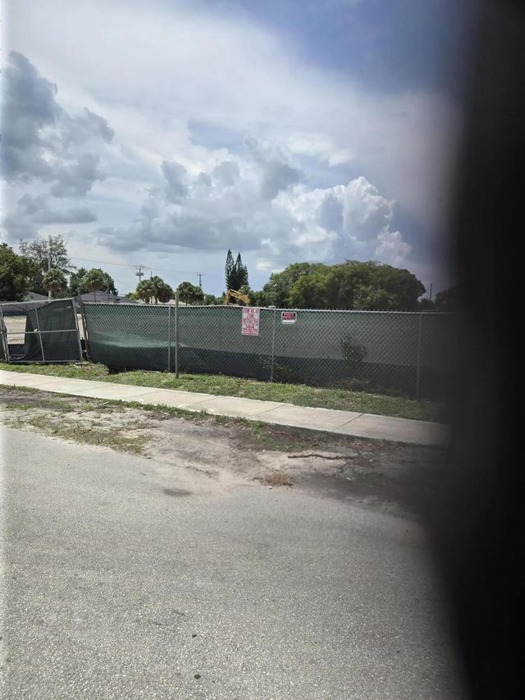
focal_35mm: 23
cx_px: 262
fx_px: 465
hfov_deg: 58.9
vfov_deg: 73.9
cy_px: 350
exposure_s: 1/2352
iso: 25
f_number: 1.8
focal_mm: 5.4
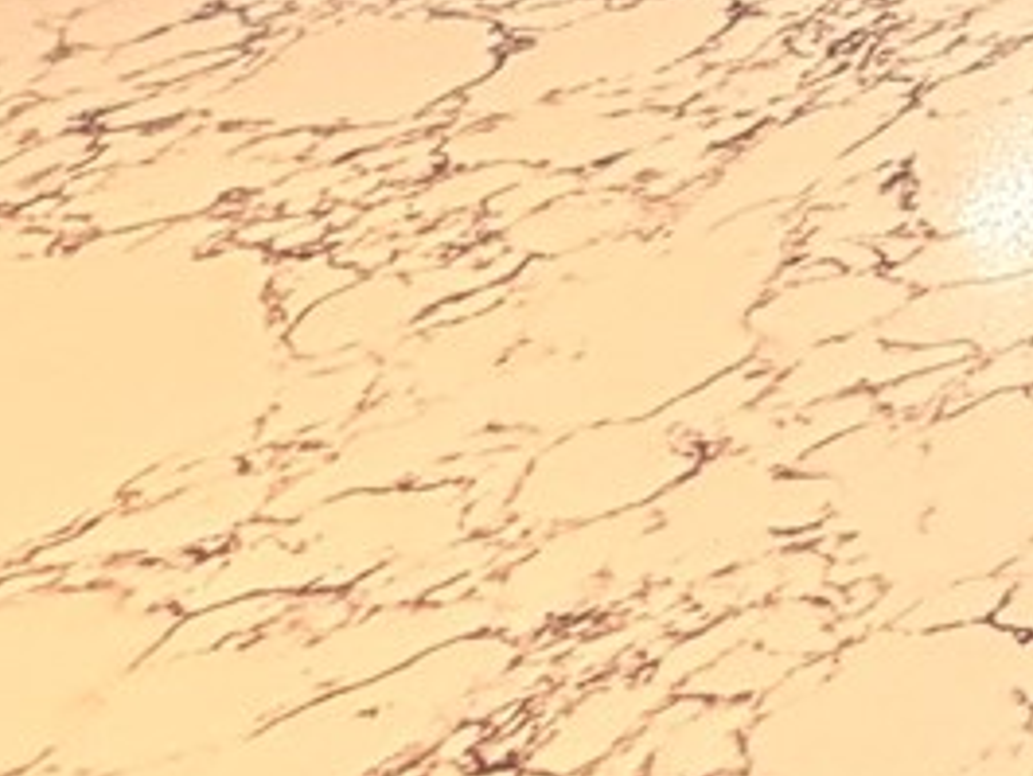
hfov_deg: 10.1
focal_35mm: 108
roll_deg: -0.1
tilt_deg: -5.4
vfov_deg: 10.0
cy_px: -1614
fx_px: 3224
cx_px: 3450
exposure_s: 1/120
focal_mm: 2.22
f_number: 2.2
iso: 250
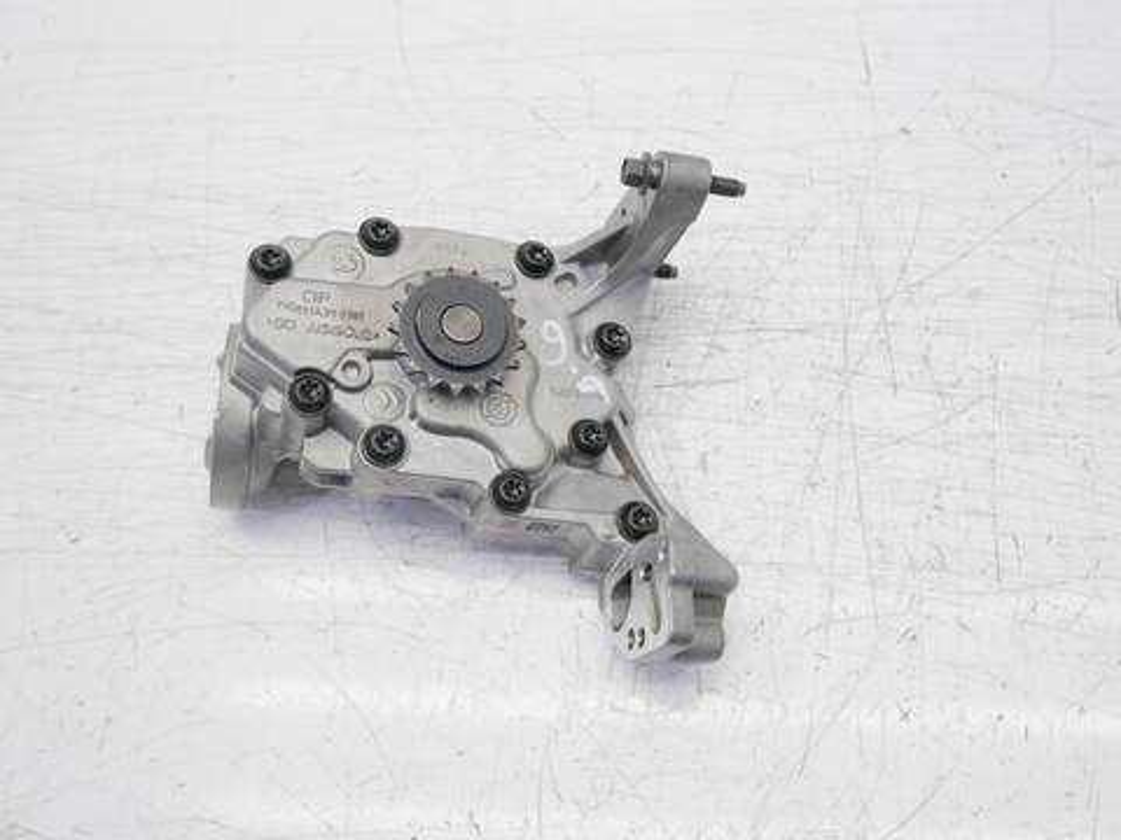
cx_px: 560
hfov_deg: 56.8
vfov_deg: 44.2
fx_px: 1036
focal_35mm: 32
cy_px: 420
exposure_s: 1/100
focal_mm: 16
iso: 200
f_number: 4
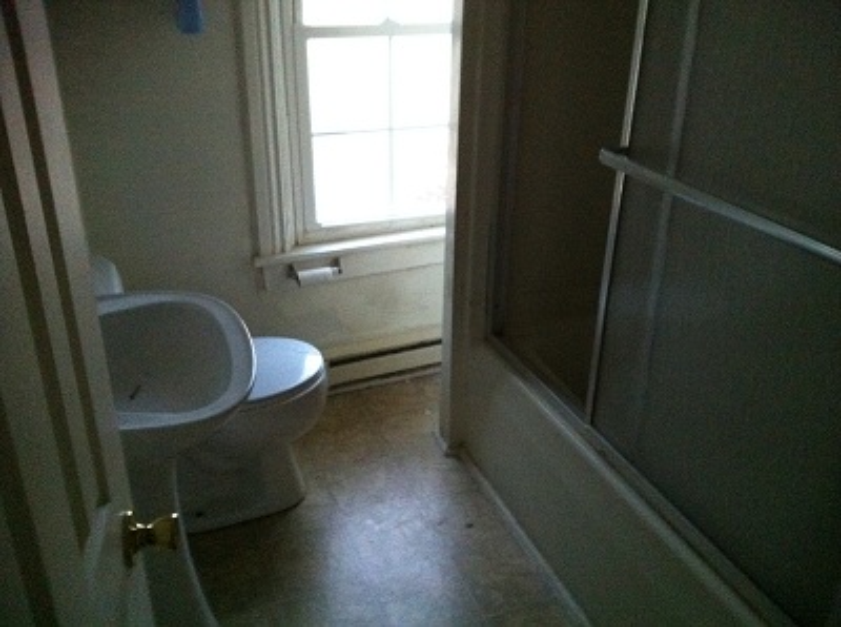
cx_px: 420
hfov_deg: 52.7
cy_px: 314
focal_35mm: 35
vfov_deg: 40.5
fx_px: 848
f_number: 2.8
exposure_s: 1/15
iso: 1000
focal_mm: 3.85
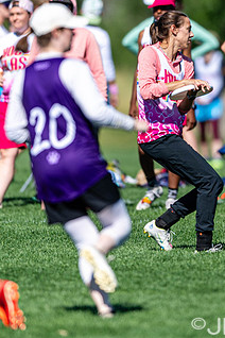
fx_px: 10162
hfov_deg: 1.3
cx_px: 180
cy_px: 80
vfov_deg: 1.9
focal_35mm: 1084
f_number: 2.8
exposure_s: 1/2500
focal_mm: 400
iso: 100
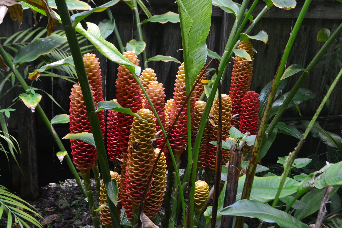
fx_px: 427
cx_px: 171
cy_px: 114
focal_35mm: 45
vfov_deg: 29.9
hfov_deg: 43.6
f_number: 8
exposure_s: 1/60
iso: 1600
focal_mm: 30
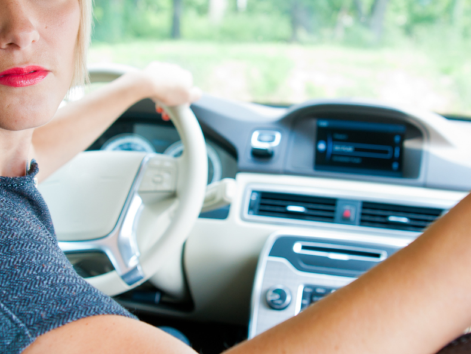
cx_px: 251
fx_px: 844
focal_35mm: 62
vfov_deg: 23.7
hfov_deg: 31.2
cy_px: 167
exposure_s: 1/60
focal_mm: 24
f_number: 3.5
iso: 100
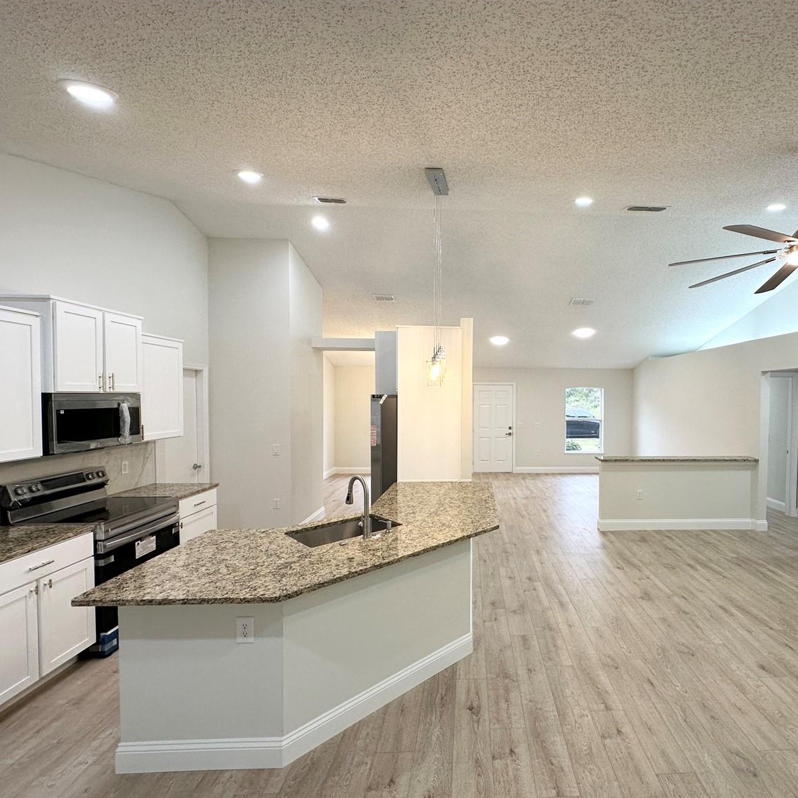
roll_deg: -0.4
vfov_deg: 84.0
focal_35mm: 17
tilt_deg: -1.5
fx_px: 443
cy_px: 409
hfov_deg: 82.5
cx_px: 495
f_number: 2.2
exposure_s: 1/120
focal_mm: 2.22
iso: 125
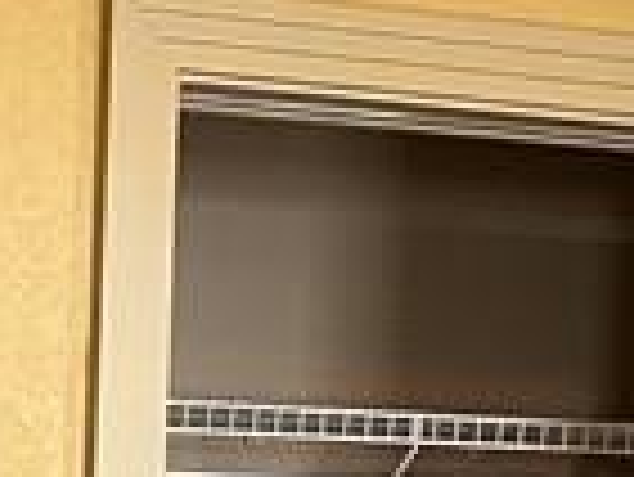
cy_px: 1076
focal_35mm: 189
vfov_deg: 7.4
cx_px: -517
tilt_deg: -6.1
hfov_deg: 9.9
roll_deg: -0.9
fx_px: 3465
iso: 250
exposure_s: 1/60
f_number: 1.5
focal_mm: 5.7
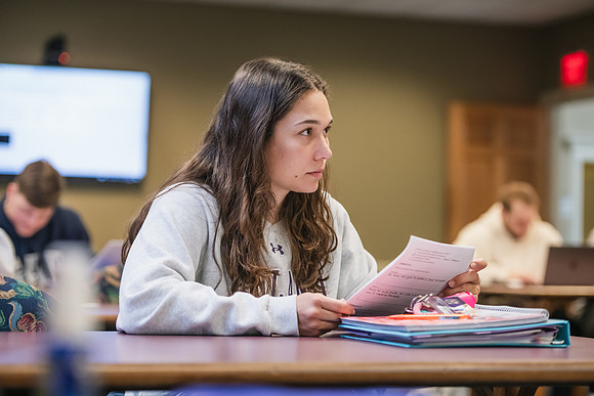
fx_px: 1568
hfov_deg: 21.5
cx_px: 297
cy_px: 198
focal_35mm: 95
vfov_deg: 14.4
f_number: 3.2
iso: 1600
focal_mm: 95
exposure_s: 1/200
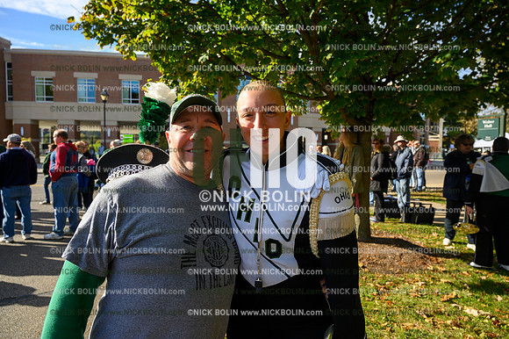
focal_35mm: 24
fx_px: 339
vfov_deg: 53.1
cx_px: 254
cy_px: 170
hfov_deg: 73.8
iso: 200
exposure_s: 1/1000
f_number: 5
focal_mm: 24
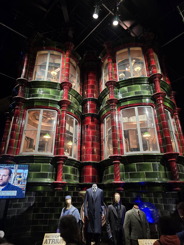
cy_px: 122
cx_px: 92
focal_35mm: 23
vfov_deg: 73.9
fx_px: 163
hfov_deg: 58.9
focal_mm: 6.3
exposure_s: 1/30
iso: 400
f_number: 1.7
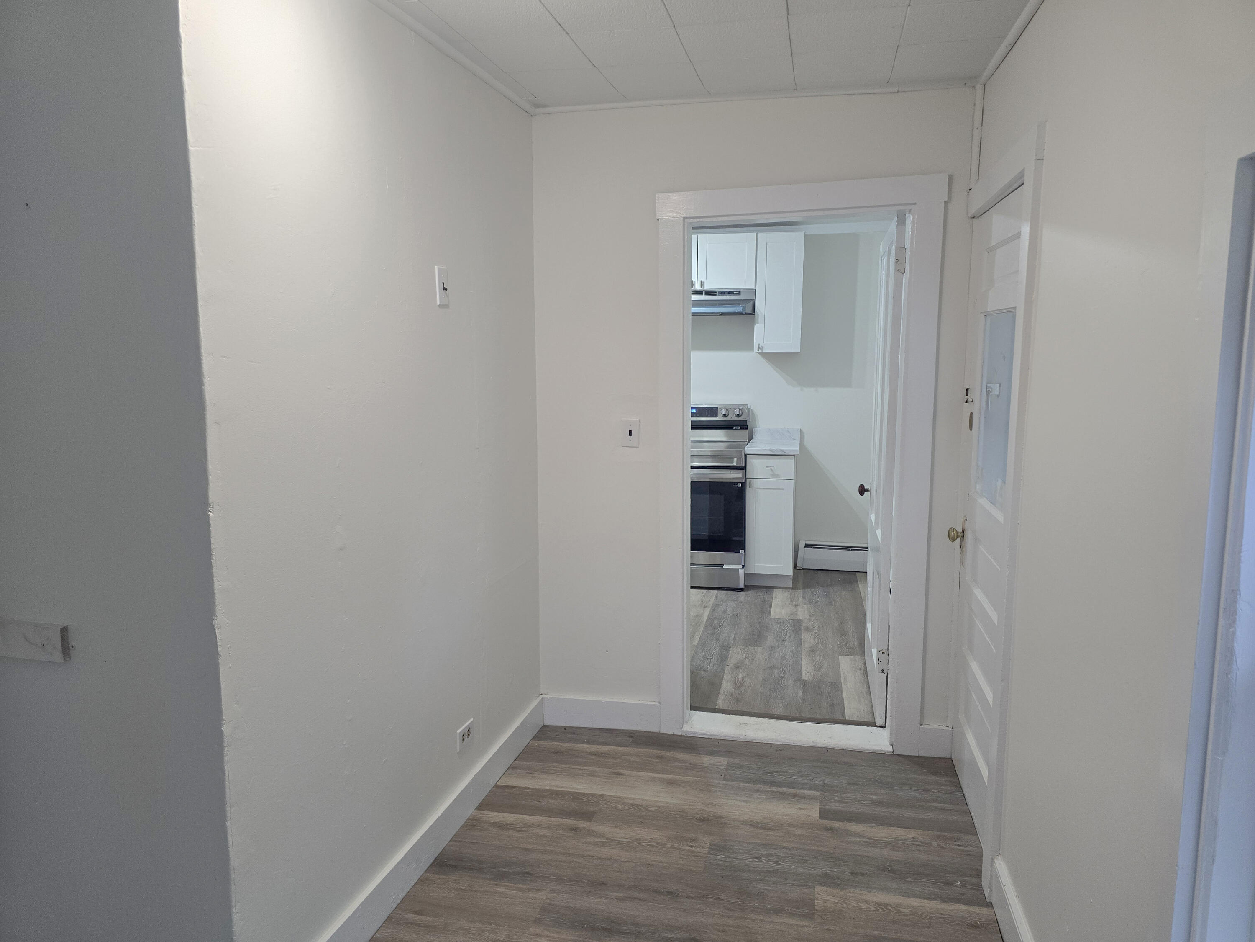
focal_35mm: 23
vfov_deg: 58.9
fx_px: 834
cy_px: 471
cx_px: 628
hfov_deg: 73.9
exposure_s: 1/120
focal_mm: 6.3
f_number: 1.7
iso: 250
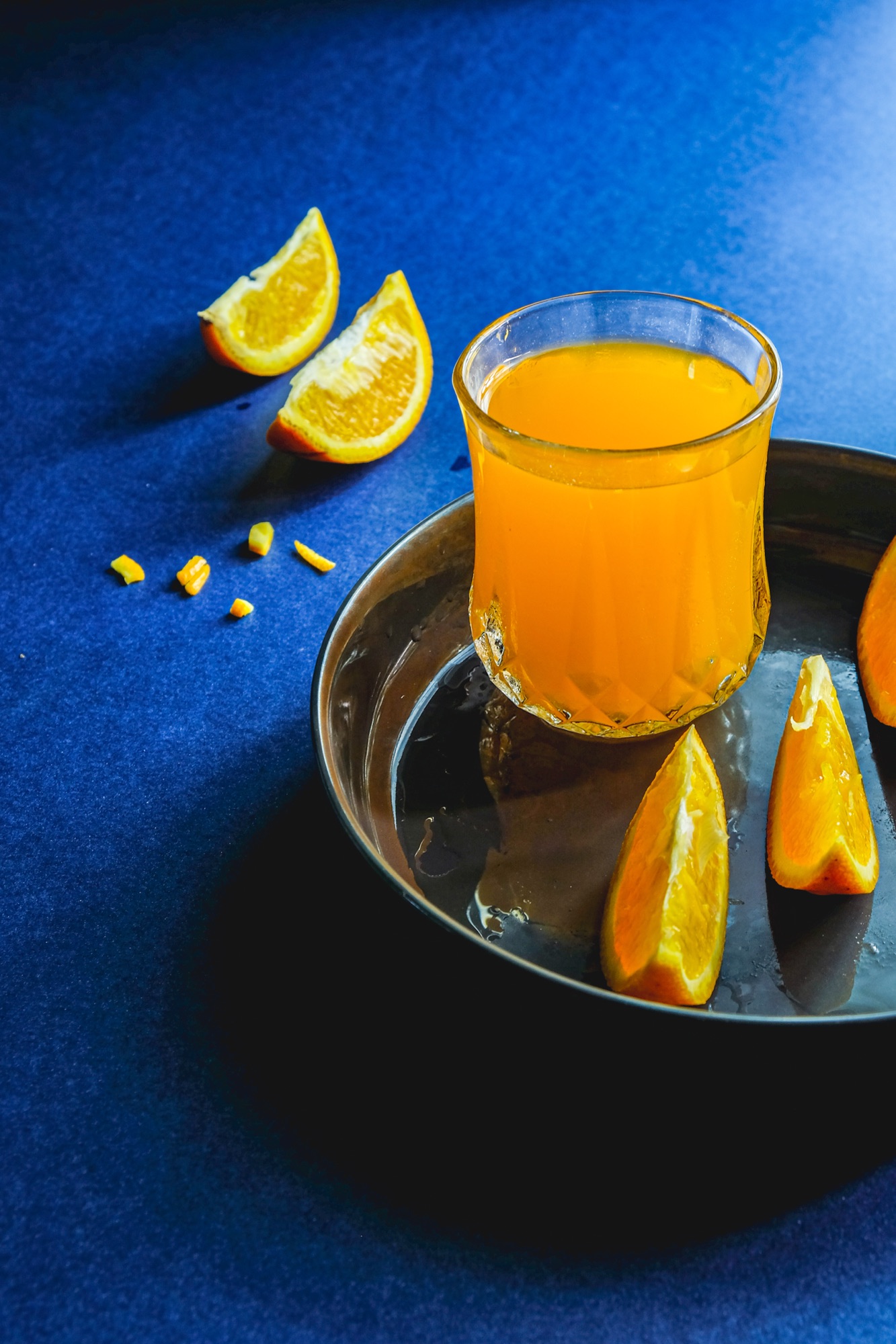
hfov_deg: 27.5
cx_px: 448
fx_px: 1830
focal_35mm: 49
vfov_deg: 40.3
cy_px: 672
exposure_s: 1/80
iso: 250
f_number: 7.1
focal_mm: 32.9
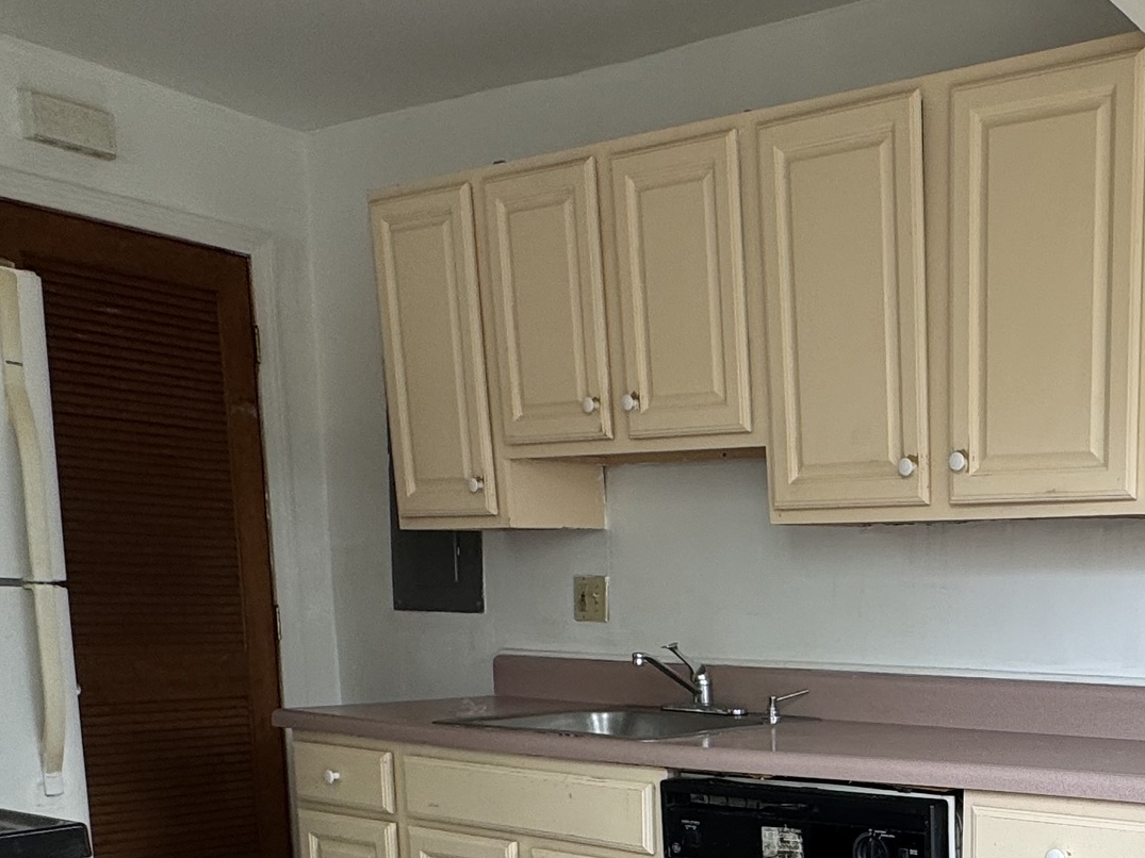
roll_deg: -1.1
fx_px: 1323
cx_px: 1030
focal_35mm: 40
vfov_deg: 33.4
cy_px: 828
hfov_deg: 42.9
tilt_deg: -9.6
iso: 50
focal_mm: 2.22
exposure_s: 1/99
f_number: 2.2
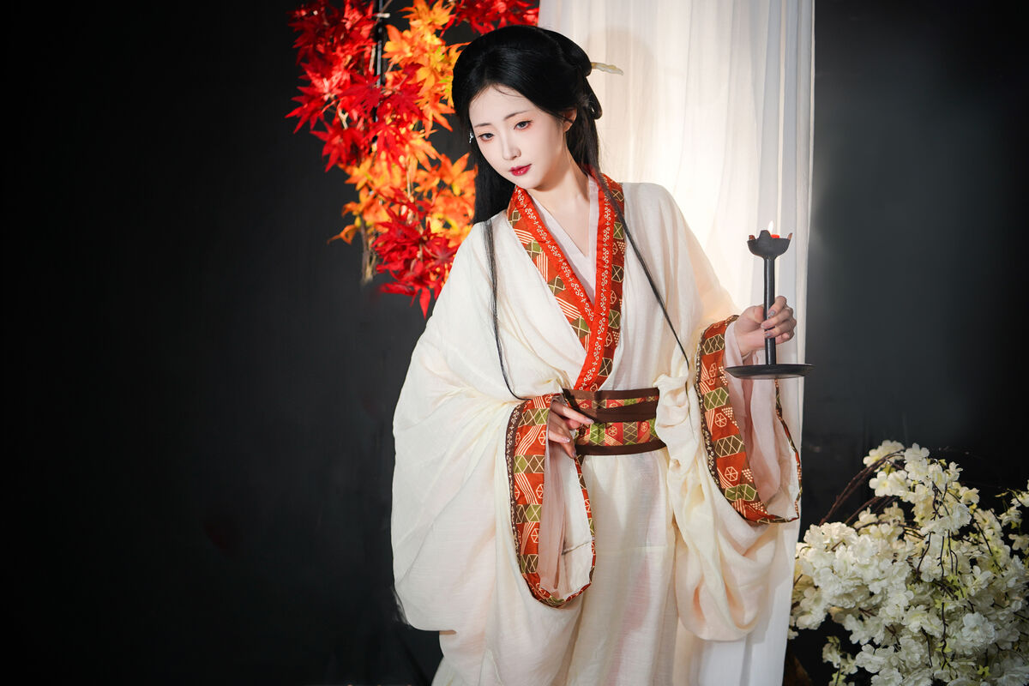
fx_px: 2429
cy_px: 343
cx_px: 514
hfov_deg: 23.9
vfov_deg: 16.1
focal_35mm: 85
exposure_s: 1/250
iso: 200
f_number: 1.8
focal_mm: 85
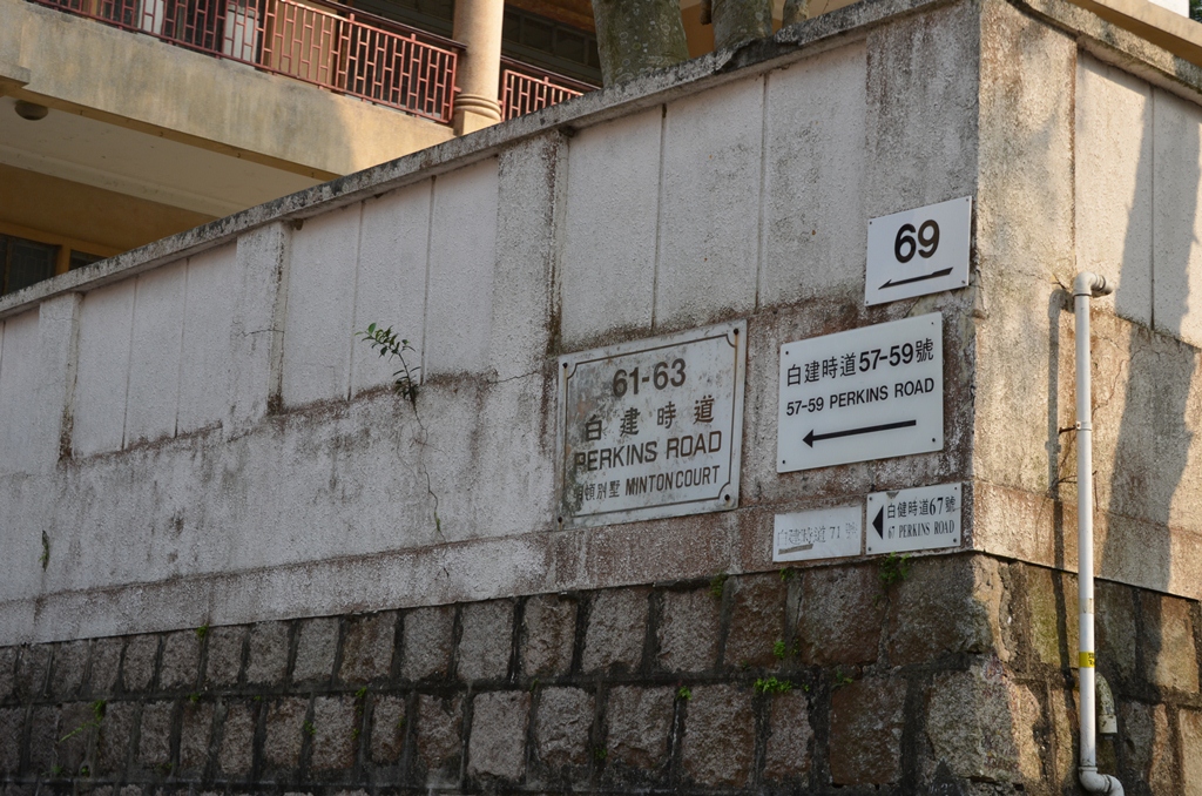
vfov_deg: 18.8
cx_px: 601
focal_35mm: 72
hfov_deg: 28.1
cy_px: 398
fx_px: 2399
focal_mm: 48
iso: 200
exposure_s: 1/250
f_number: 8
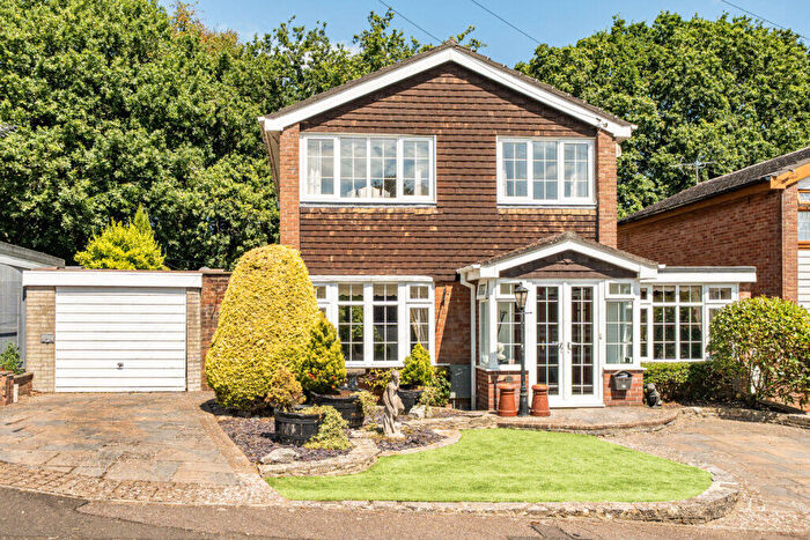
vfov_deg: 43.6
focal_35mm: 30
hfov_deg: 61.9
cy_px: 270
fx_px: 675
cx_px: 405
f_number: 8
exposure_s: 1/1250
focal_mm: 20
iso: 400
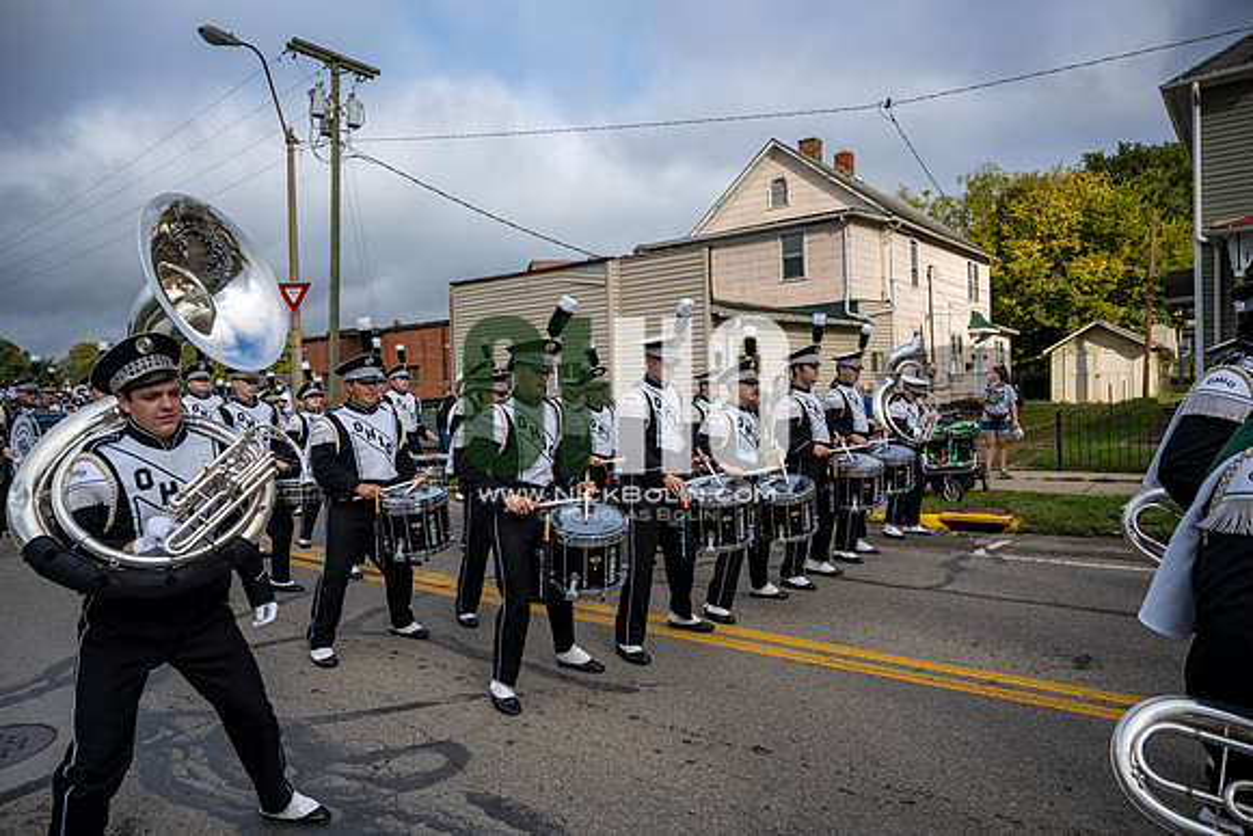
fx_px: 835
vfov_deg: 53.2
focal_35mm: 24
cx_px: 626
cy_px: 418
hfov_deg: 73.7
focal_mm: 24
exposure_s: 1/1600
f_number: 4
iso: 125
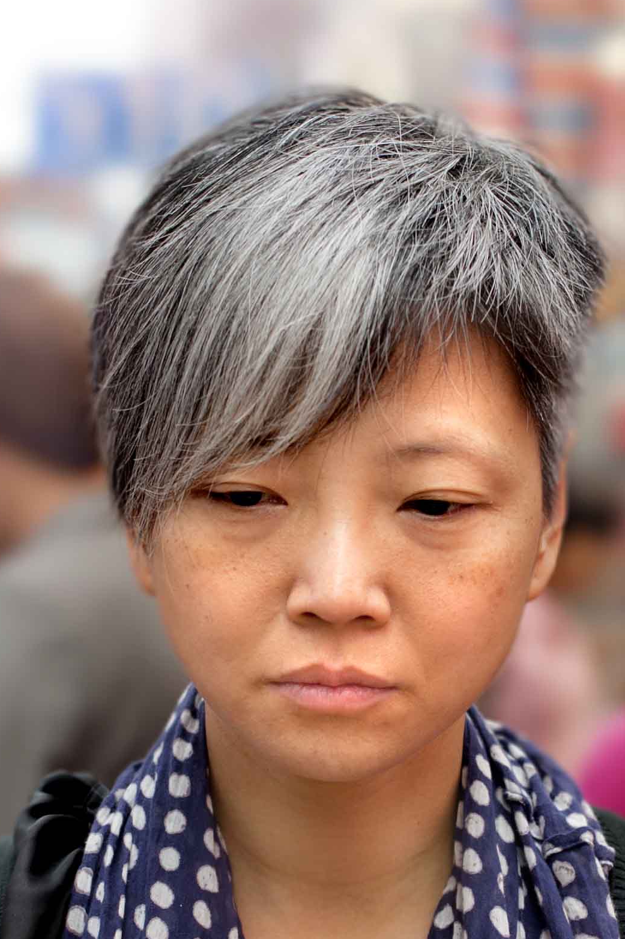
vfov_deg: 14.9
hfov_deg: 10.1
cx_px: 352
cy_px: 836
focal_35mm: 136
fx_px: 3547
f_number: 2.8
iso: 400
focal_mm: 50
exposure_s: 1/160
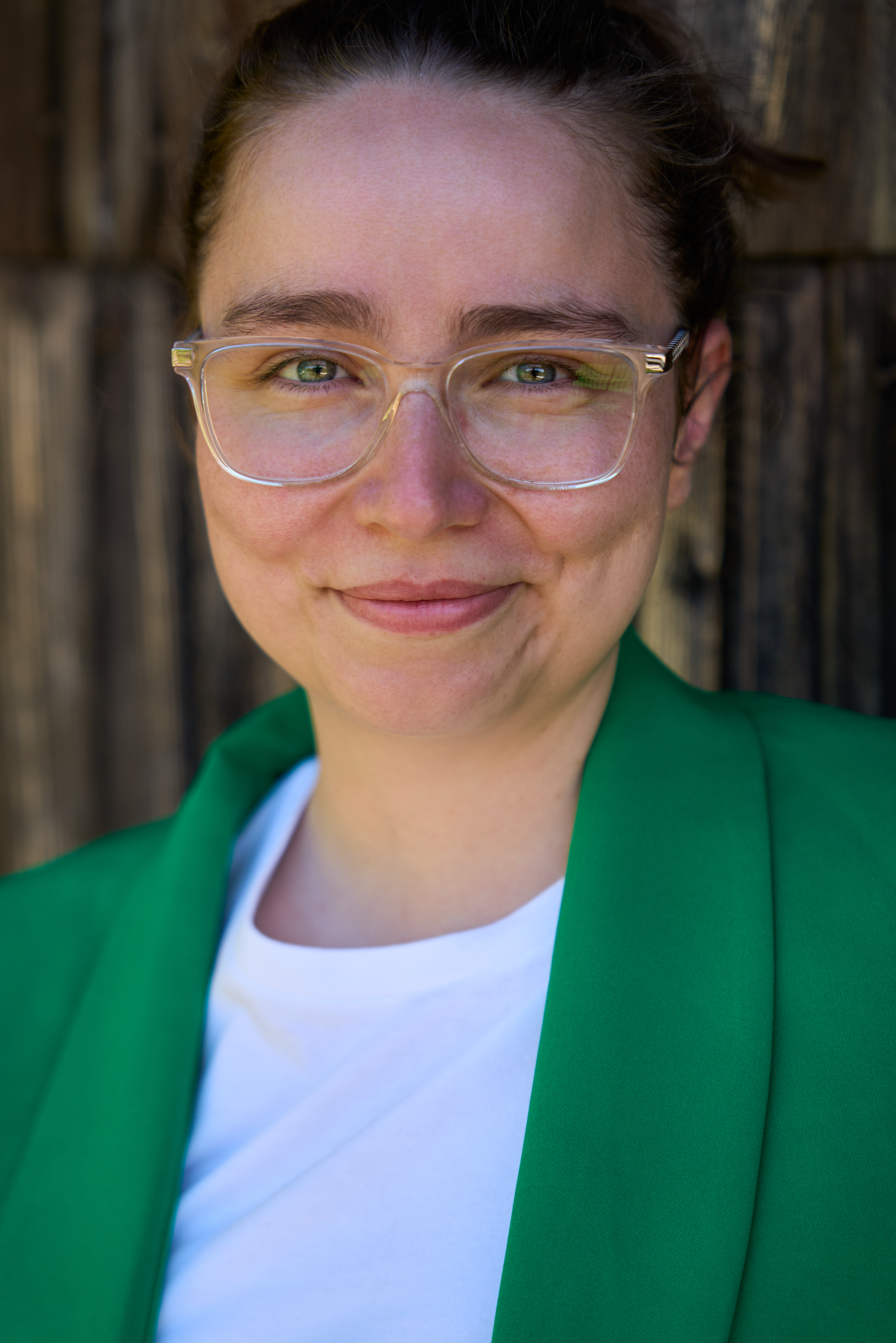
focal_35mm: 70
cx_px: 448
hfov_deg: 19.5
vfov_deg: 28.8
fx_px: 2613
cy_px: 672
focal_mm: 70
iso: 100
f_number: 2.8
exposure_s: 1/400
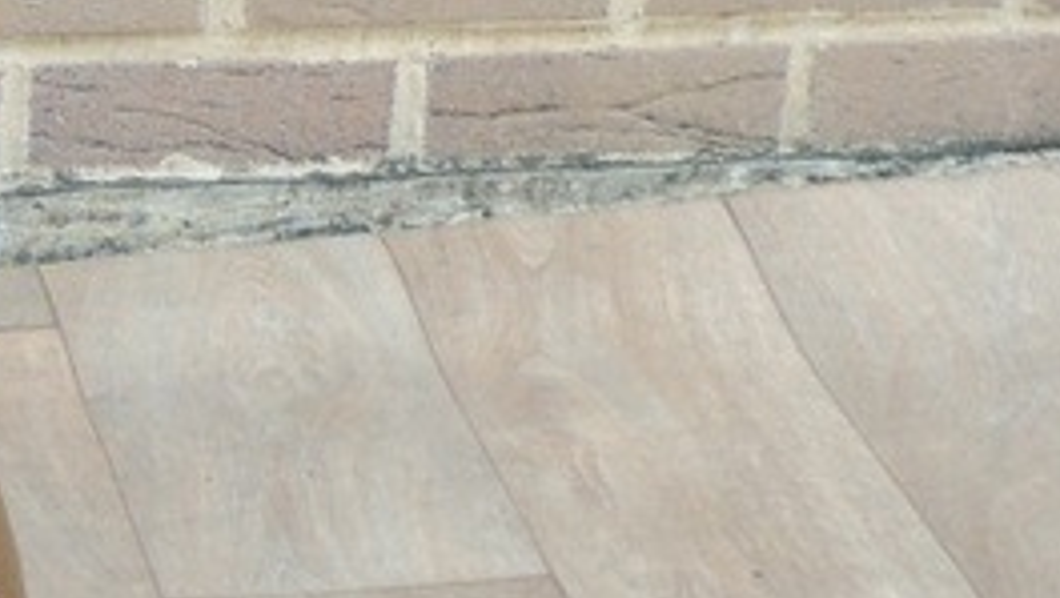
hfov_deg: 11.9
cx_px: -703
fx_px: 4754
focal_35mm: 169
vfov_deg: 7.2
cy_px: 510
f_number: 3.3
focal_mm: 7.1
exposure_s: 1/50
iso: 110
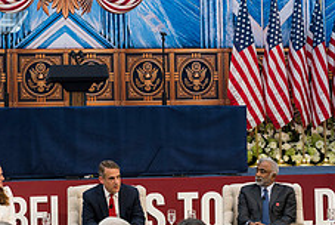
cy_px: 90
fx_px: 904
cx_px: 117
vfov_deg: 14.1
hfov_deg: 20.9
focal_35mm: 97
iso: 280
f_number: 2.8
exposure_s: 1/200
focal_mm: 38
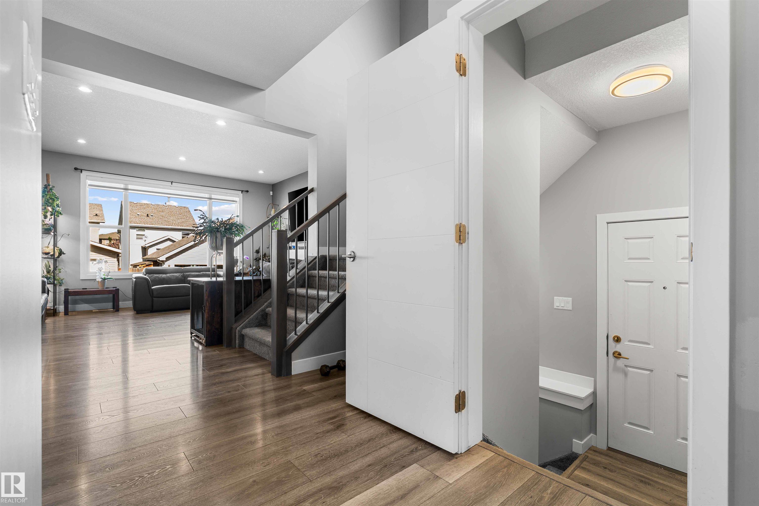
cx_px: 380
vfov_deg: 70.4
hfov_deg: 93.3
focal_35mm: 17
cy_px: 253
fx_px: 358
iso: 100
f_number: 8
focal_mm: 17
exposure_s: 1/1.67
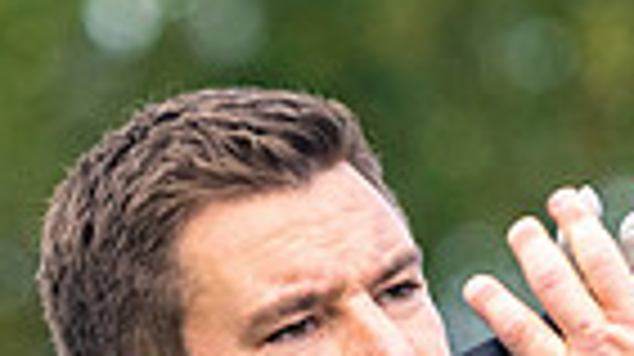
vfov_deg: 0.5
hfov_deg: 0.8
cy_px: 539
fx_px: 43130
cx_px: 593
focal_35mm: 2568
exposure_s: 1/640
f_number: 5.6
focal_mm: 300
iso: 200
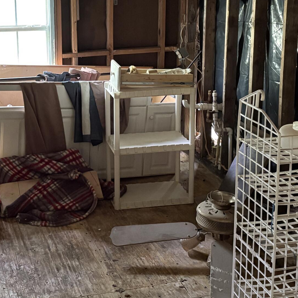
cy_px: 89
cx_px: 118
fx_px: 614
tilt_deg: -11.1
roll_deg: -0.6
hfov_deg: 27.2
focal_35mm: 63
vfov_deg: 27.1
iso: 640
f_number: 1.6
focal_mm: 5.96
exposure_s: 1/30
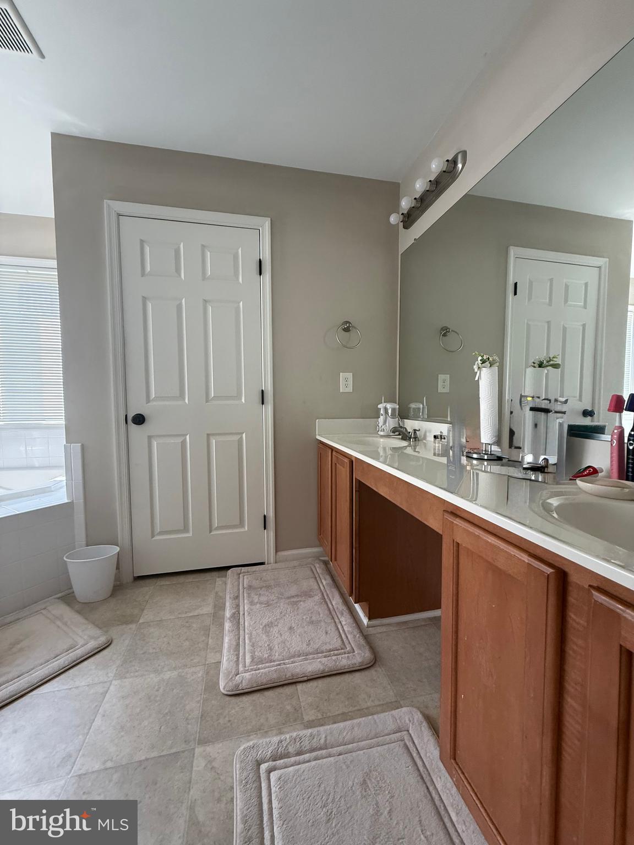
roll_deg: +0.9
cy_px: 422
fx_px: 342
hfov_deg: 85.7
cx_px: 317
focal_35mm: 14
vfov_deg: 102.1
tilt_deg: -1.4
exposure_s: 1/99
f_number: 2.2
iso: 250
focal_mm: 2.22
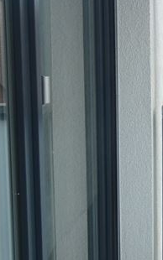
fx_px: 497
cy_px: 114
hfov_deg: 16.7
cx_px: 255
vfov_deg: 29.3
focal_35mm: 70
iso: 80
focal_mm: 3.6
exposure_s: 1/500
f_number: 2.8
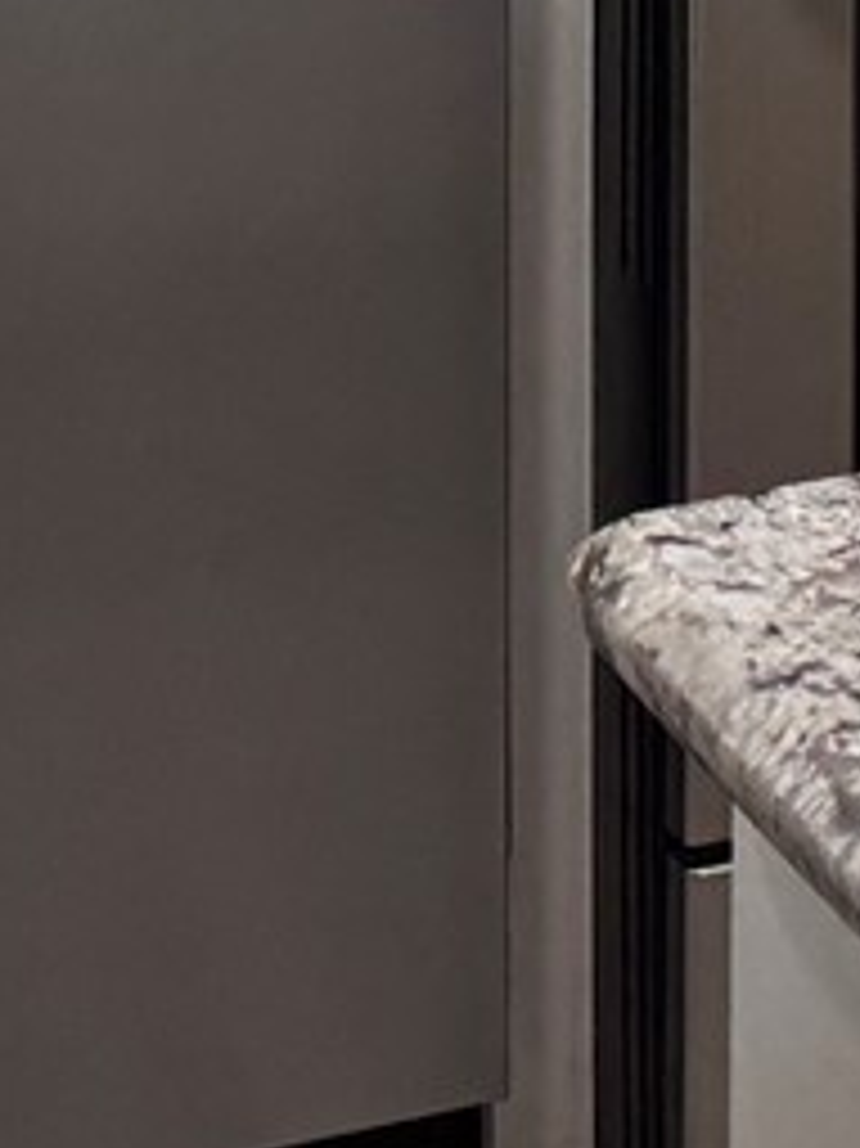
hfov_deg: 7.6
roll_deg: -0.2
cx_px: 1247
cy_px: -1409
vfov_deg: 9.4
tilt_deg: -7.4
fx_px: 6399
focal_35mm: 193
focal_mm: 6.76
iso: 125
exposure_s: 1/120
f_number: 1.78
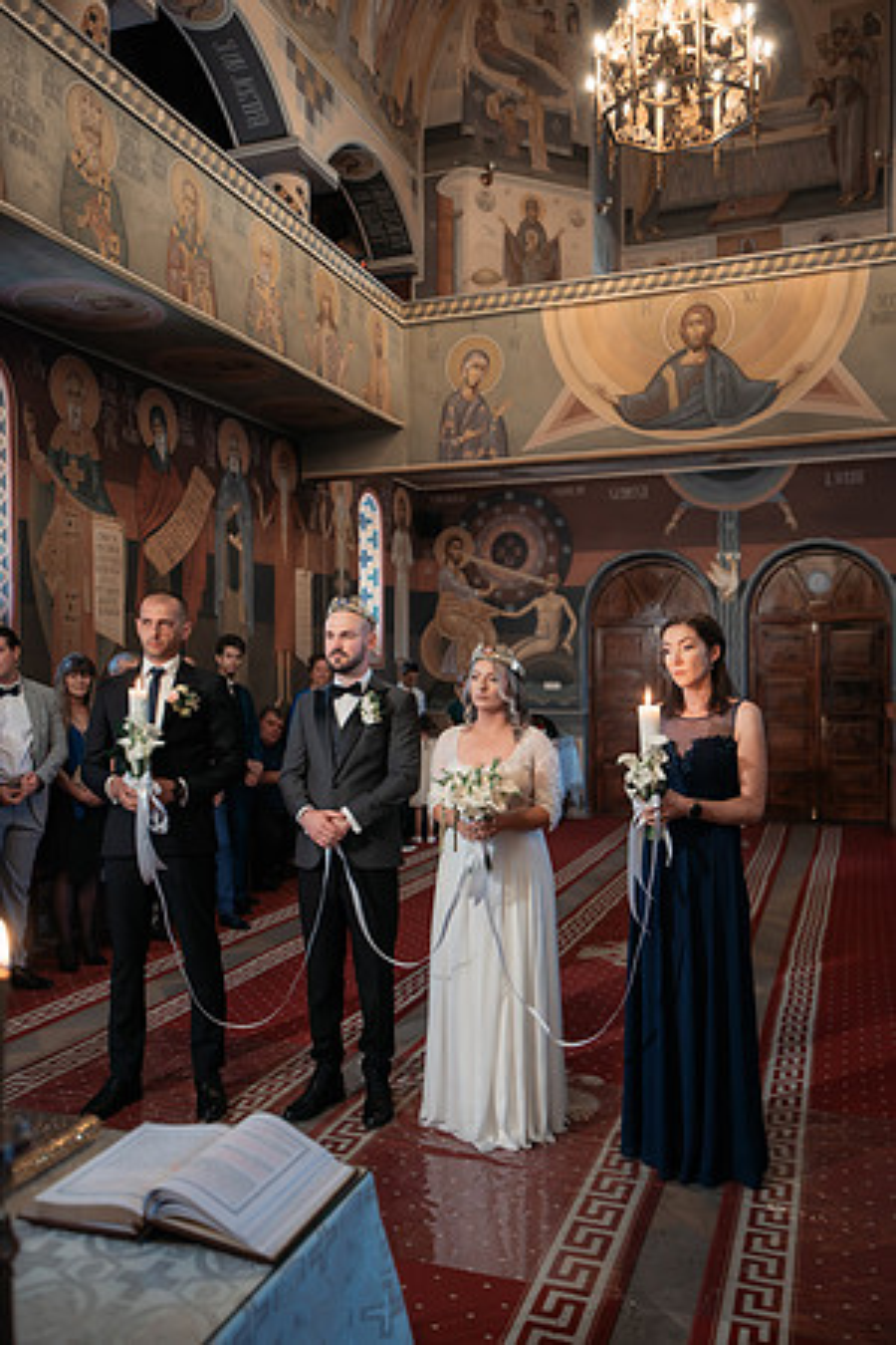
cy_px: 672
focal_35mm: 30
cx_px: 448
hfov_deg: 43.6
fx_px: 1120
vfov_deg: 61.9
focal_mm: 30
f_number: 2.8
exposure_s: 1/200
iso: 3200
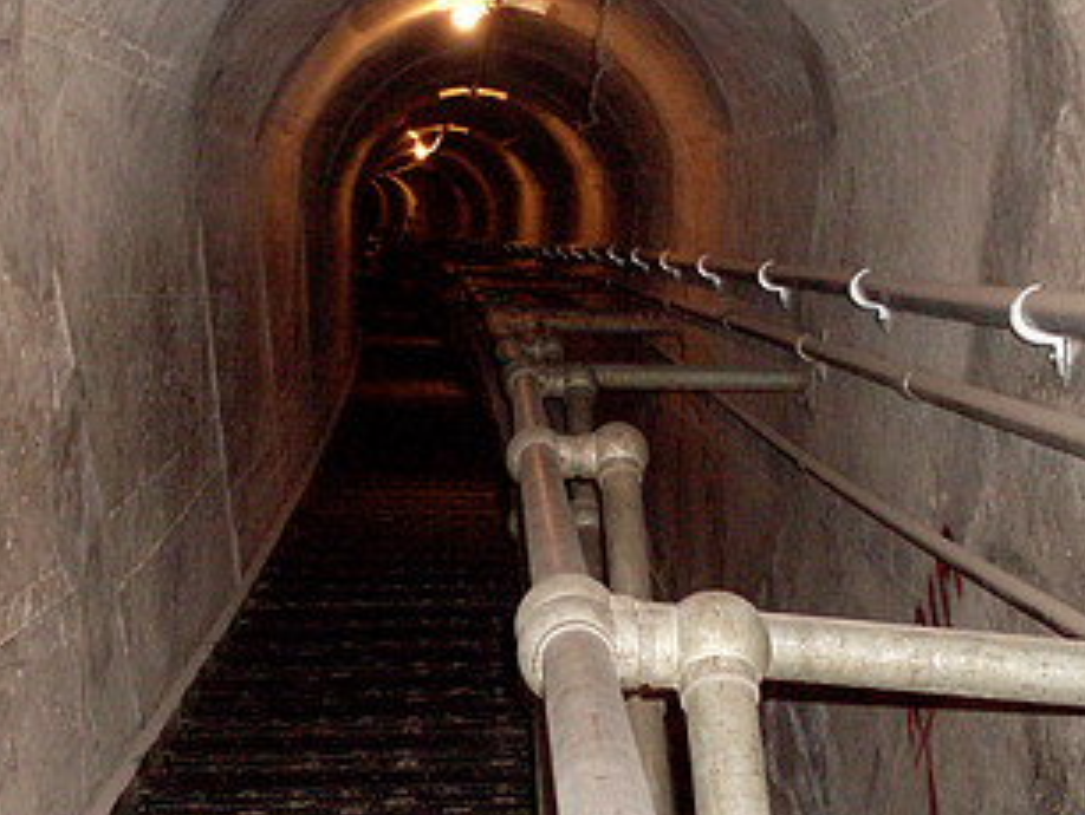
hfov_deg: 27.0
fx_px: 2259
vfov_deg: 20.4
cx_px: 482
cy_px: 484
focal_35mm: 72
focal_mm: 6.3
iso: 240
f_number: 2.8
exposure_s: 1/45
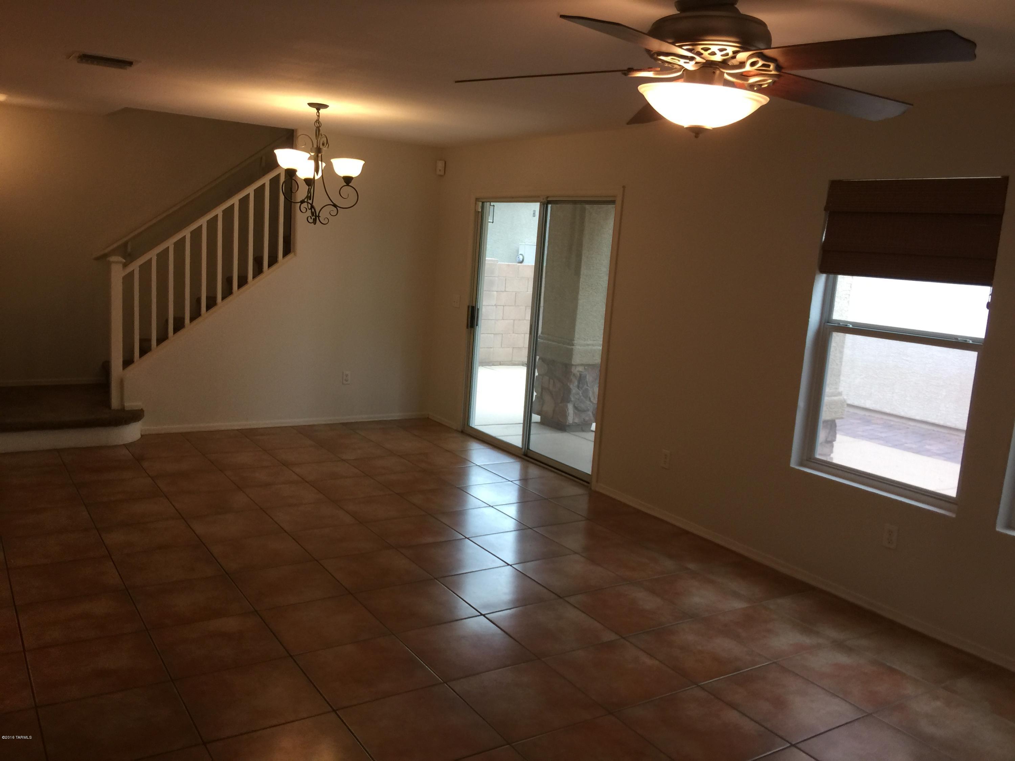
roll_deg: -4.2
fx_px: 850
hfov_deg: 61.7
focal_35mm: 29
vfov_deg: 48.2
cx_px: 508
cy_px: 380
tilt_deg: -9.7
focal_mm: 4.15
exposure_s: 1/30
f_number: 2.2
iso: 40
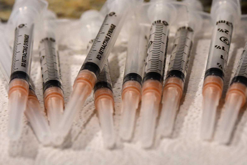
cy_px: 63
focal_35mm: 313
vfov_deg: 4.4
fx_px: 2148
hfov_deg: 6.6
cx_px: 139
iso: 3200
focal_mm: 160
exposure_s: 1/320
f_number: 4.5
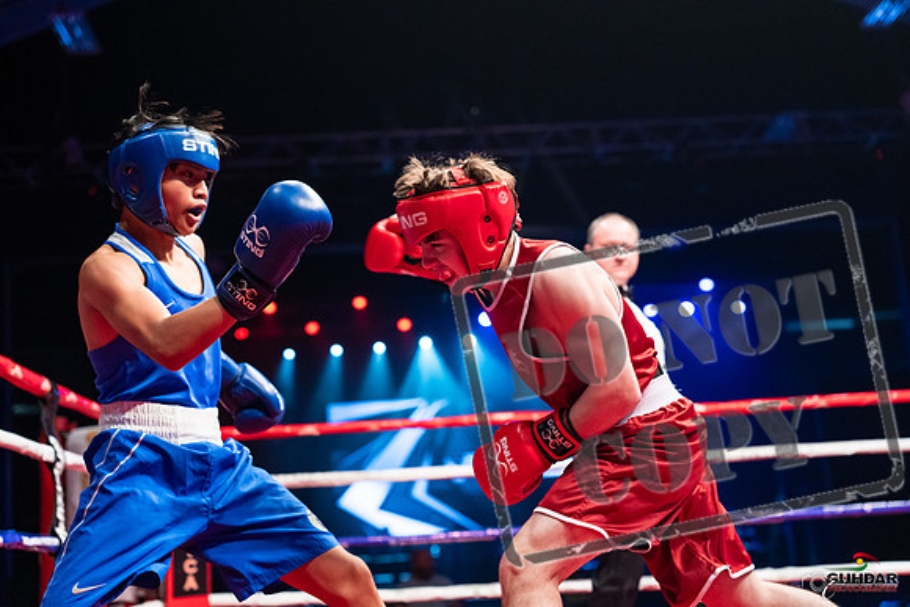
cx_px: 455
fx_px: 1264
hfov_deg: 39.6
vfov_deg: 27.0
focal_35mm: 50
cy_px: 304
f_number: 2.5
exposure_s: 1/1000
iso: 3200
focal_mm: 50
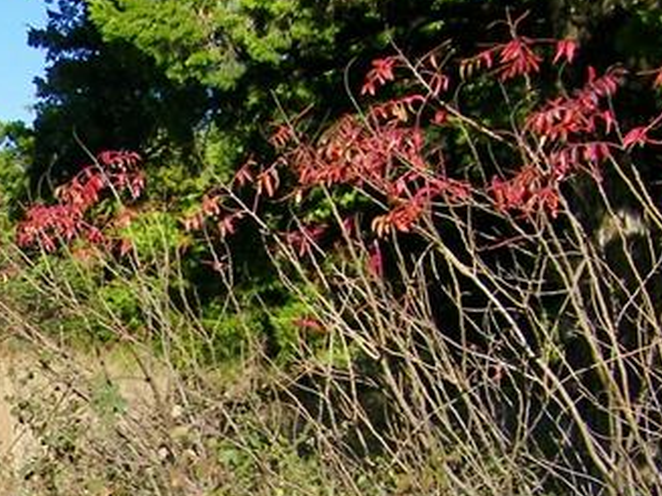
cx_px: -283
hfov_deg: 18.8
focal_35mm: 94
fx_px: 1797
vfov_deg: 15.4
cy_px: 520
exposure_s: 1/250
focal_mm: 5.4
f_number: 7.2
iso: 80
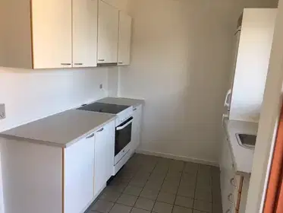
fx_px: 237
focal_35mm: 29
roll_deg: -3.4
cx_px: 142
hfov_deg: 61.6
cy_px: 106
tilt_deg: -11.0
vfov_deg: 48.3
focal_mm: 4.15
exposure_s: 1/33
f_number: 2.2
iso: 32
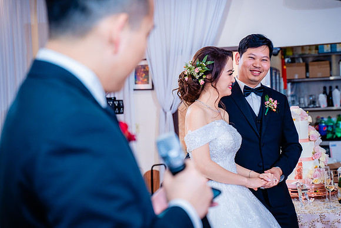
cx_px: 185
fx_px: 591
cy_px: 109
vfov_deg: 21.8
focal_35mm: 62
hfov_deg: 32.1
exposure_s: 1/160
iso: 800
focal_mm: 56
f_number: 3.5
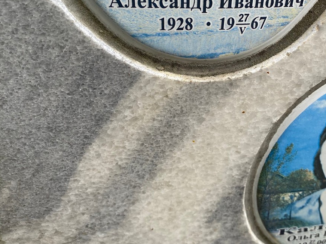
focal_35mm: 43
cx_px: 244
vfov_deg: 33.1
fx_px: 405
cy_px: 72
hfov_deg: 42.5
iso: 32
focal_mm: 4.25
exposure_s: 1/633
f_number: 1.8
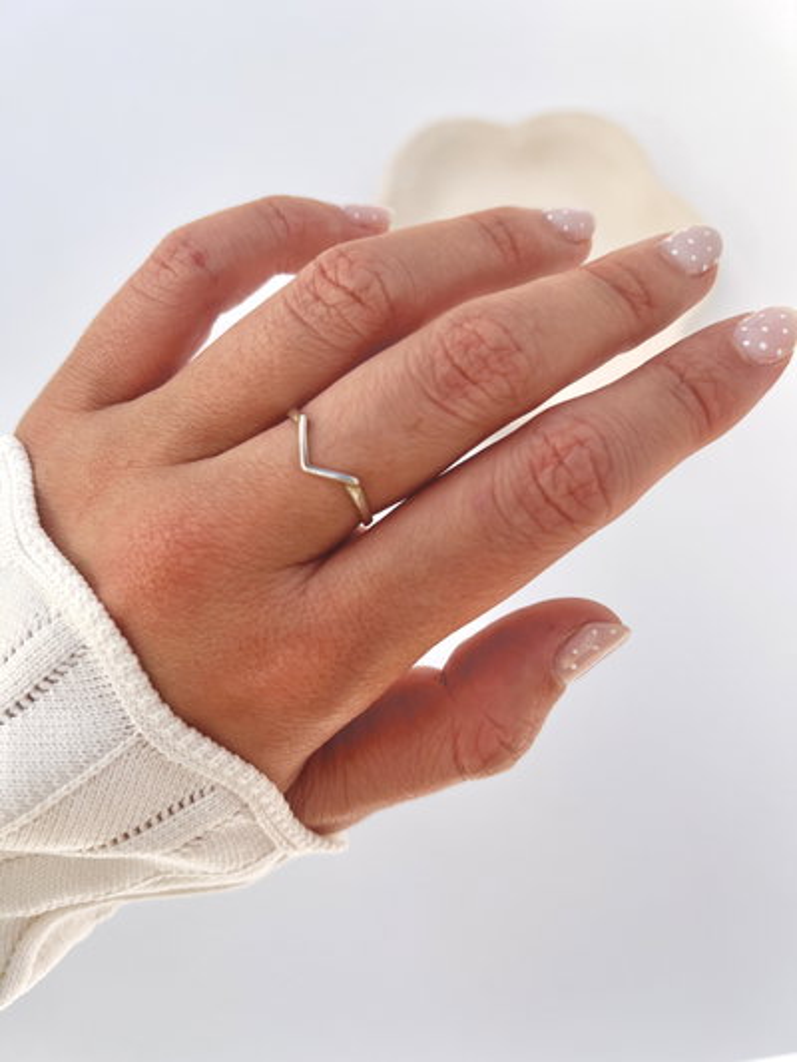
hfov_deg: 53.1
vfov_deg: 67.3
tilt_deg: -78.1
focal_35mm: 26
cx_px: 398
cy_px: 531
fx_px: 798
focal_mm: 5.7
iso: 50
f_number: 1.5
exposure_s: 1/2252
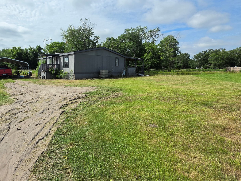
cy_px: 67
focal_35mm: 21
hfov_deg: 77.1
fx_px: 146
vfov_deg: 62.5
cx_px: 85
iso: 32
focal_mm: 2.2
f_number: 1.9
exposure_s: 1/3264
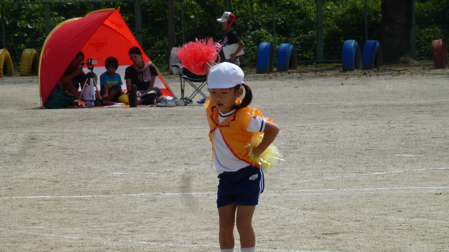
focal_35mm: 272
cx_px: 224
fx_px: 3238
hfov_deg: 7.9
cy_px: 158
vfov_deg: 4.5
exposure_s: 1/1000
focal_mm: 44.5
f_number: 5.6
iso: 100
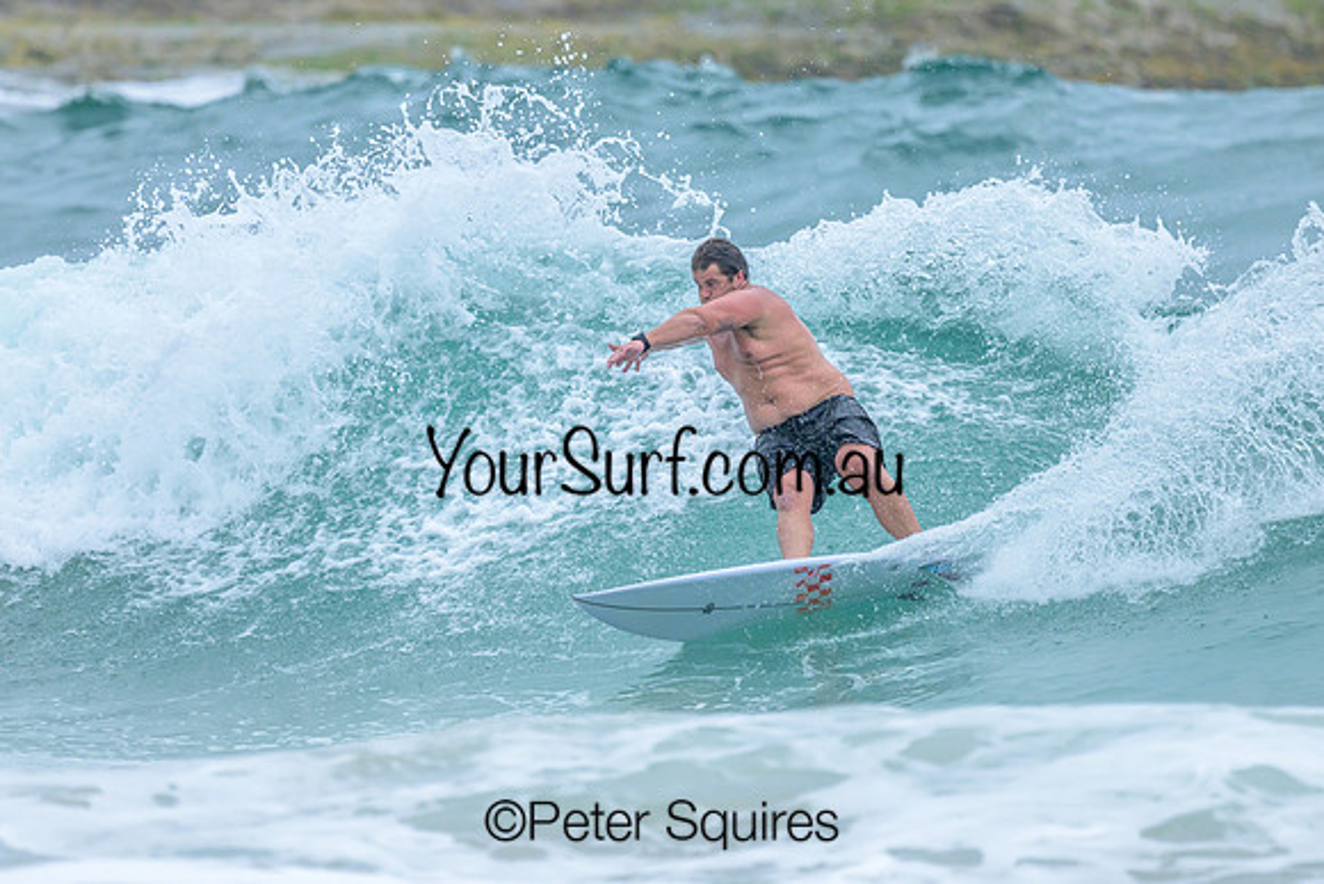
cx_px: 683
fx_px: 40449
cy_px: 481
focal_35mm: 1100
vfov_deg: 1.3
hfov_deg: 1.9
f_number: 6.3
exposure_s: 1/2500
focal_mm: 800
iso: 450
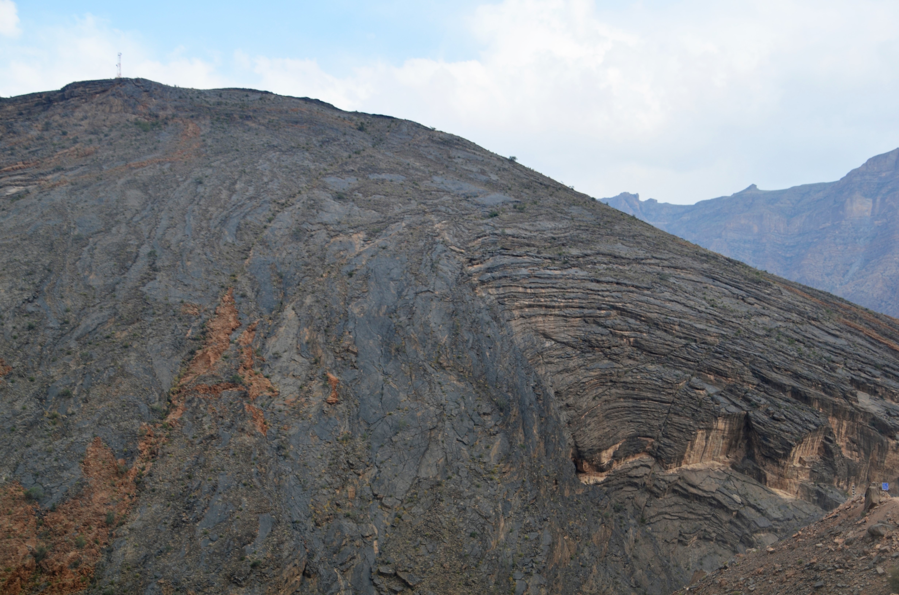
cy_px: 298
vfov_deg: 28.0
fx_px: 1196
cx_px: 450
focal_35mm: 48
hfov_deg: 41.2
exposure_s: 1/200
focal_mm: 32
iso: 125
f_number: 7.1
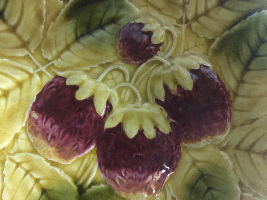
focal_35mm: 29
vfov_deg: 48.2
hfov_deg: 61.7
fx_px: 224
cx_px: 134
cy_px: 100
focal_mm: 4.15
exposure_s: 1/17
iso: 400
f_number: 2.2
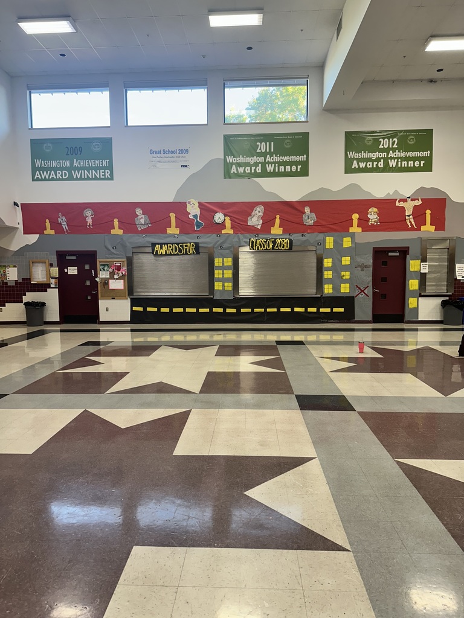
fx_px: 429
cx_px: 232
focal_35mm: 24
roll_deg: -0.5
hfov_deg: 56.8
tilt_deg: -4.3
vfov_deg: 71.6
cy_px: 309
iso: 125
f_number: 1.78
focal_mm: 6.86
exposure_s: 1/120
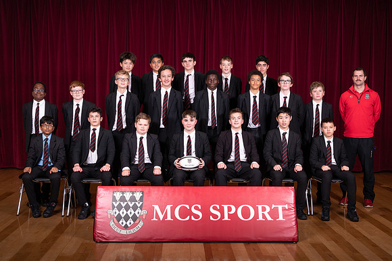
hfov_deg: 43.9
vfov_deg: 30.0
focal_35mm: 45
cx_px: 191
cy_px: 134
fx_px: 486
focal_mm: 43
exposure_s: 1/50
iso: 800
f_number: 8
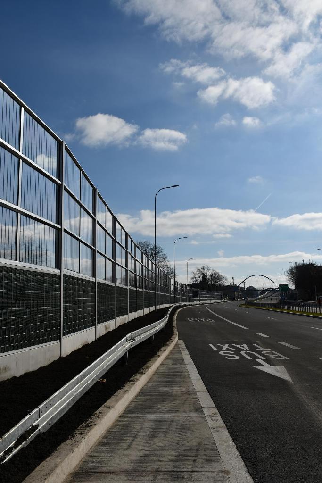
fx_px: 443
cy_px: 242
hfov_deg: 40.0
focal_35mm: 33
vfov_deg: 57.2
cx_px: 161
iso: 100
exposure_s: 1/500
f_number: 11
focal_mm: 22
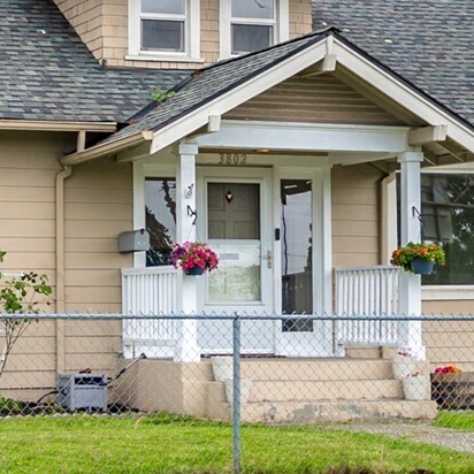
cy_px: 222
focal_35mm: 84
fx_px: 1301
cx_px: 181
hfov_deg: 20.6
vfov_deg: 20.6
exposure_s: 1/50
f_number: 7.1
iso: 80
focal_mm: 24
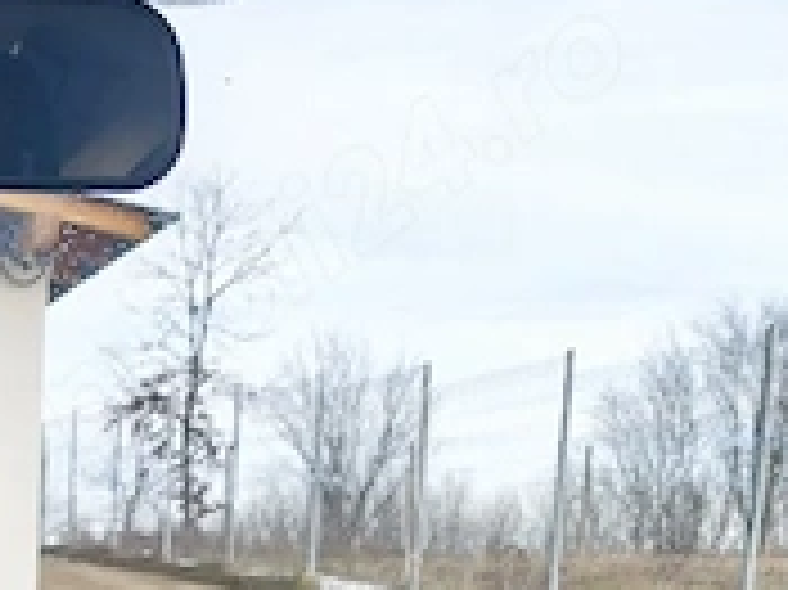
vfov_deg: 16.5
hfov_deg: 22.5
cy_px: 955
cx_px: -189
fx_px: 1797
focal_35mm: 79
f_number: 1.6
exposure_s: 1/101
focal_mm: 6.57
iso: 64
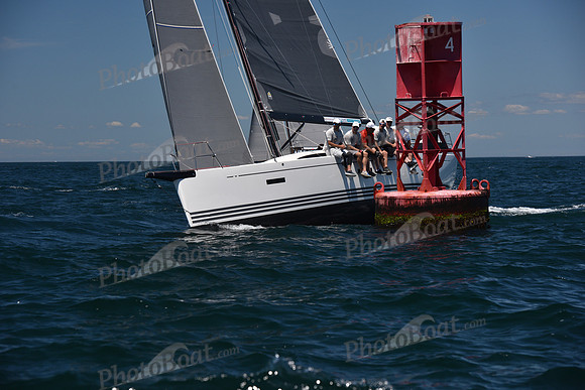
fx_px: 1983
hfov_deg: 16.8
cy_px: 195
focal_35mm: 122
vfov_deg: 11.2
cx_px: 292
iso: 250
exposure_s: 1/800
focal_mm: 122
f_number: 7.1
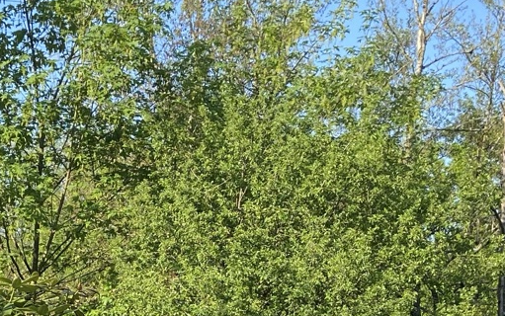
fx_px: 1336
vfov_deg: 13.0
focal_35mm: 97
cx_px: 90
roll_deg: -2.2
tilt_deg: -4.4
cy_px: 434
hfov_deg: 21.1
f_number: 1.8
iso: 32
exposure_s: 1/757
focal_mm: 4.25
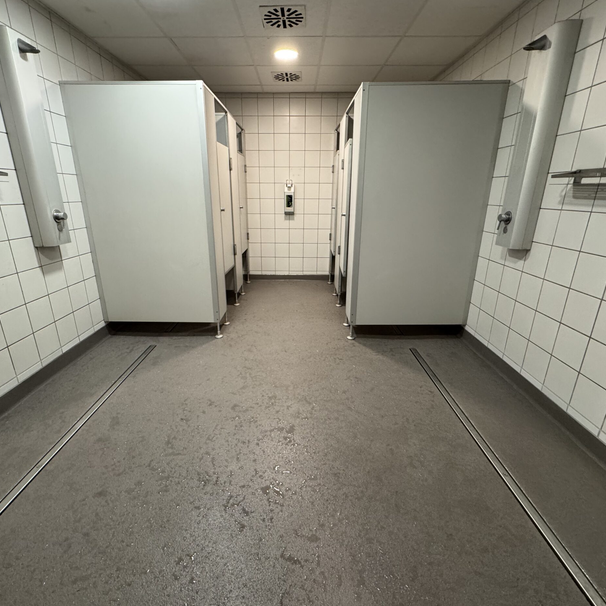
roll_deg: -1.1
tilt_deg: -18.7
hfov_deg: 83.9
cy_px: 304
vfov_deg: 84.0
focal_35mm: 17
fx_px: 337
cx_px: 293
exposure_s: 1/50
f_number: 2.2
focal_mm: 2.22
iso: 320
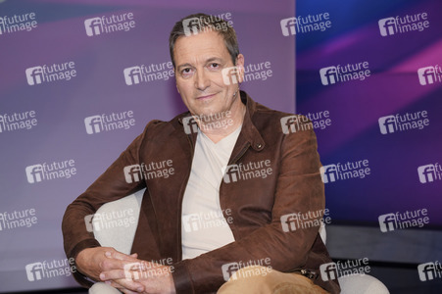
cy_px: 147
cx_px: 221
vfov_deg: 20.3
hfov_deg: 30.1
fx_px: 822
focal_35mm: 67
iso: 1600
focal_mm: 67
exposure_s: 1/160
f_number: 5
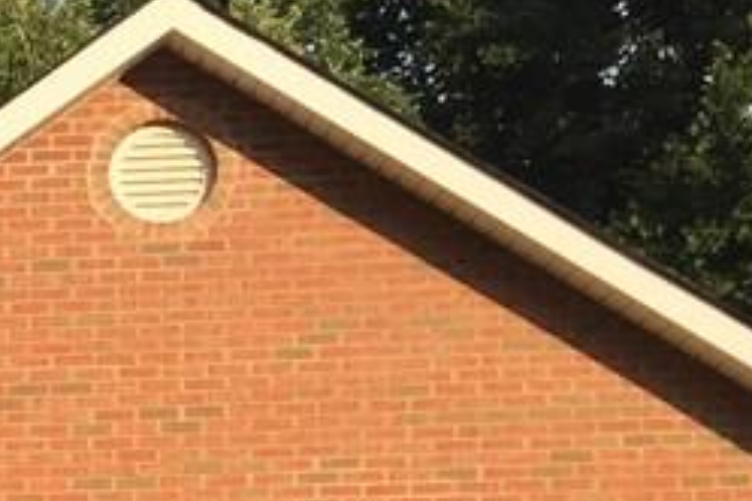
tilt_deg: -1.5
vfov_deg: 10.6
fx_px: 2590
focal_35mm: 124
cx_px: -565
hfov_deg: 14.6
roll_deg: -1.4
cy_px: 788
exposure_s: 1/1464
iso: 32
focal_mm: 4.15
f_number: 2.2
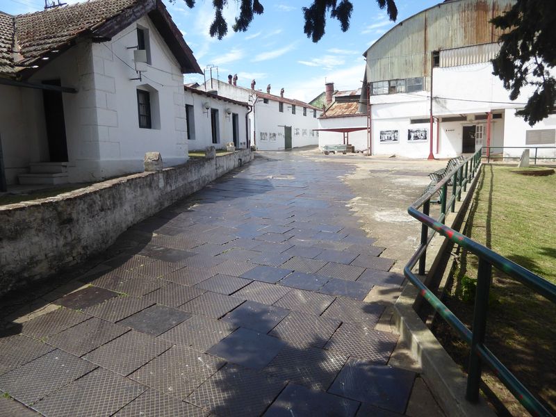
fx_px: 402
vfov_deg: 54.9
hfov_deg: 69.4
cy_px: 208
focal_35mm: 25
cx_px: 278
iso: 80
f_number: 3.3
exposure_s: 1/640
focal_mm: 4.3
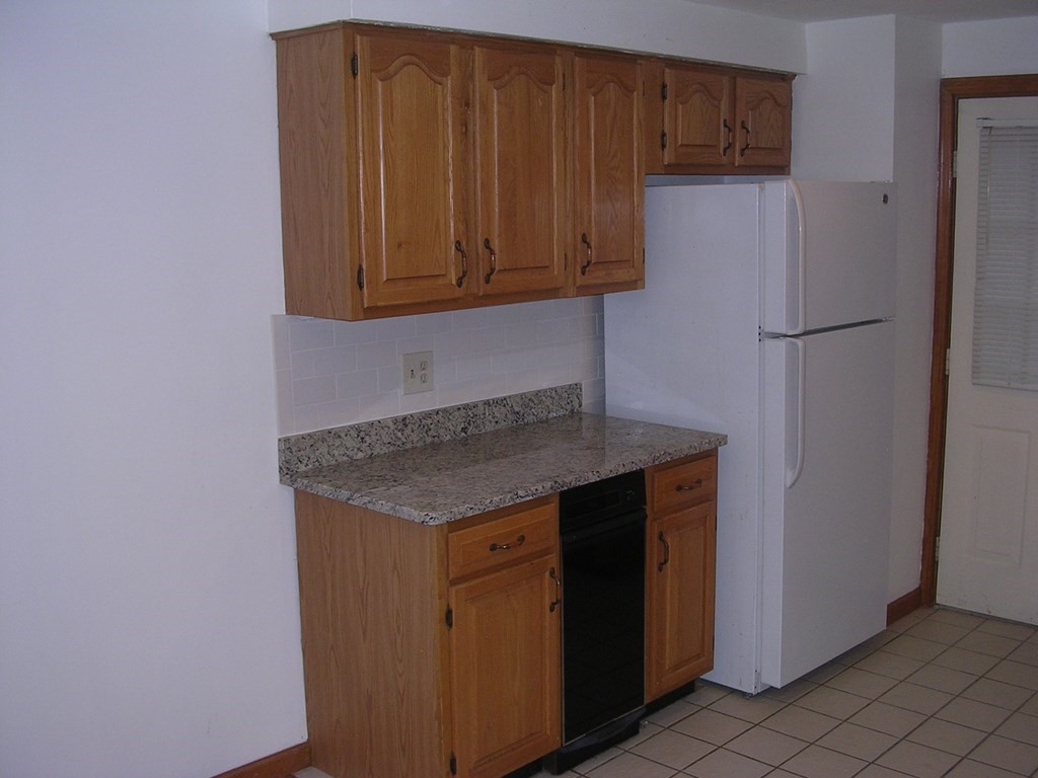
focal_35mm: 38
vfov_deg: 37.7
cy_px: 389
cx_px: 519
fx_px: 1139
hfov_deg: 49.0
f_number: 2.8
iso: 132
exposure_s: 1/60.1
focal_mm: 5.8
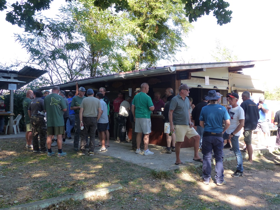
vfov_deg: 41.8
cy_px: 105
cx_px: 140
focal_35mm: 34
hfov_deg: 54.0
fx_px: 275
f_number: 3.5
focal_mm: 6
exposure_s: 1/125
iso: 160
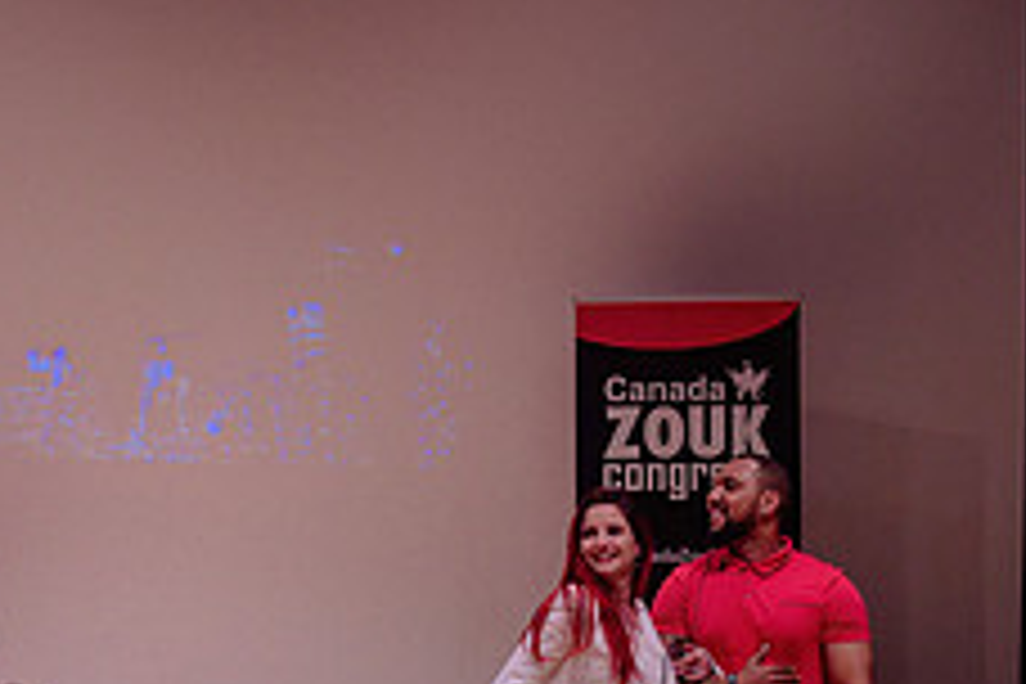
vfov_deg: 11.3
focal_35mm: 121
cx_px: 222
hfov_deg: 16.8
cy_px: 403
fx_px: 3448
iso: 1250
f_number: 3.5
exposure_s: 1/320
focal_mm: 44
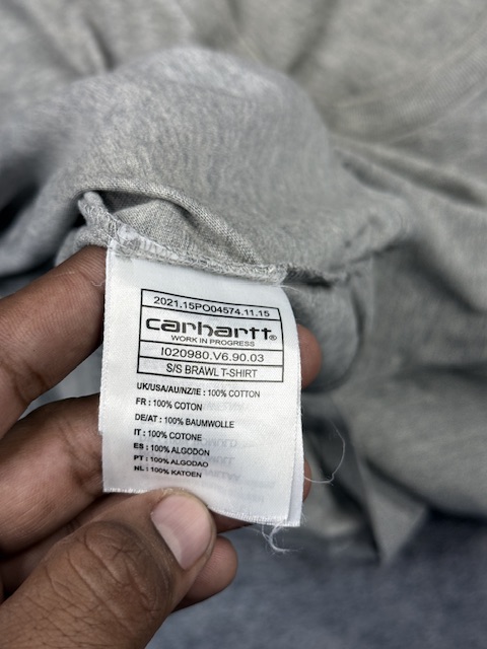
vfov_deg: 39.7
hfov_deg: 30.3
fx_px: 900
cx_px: 244
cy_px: 324
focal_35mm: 48
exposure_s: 1/192
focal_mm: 6.76
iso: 50
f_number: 1.78
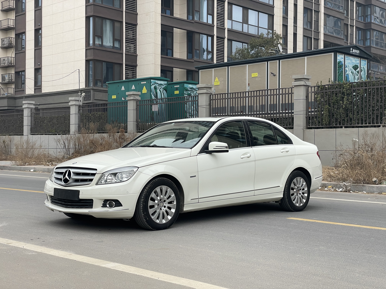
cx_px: 193
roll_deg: +0.4
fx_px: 580
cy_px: 144
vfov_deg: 28.0
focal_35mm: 52
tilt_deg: +0.9
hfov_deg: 36.8
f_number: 2
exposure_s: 1/484
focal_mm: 6
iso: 25
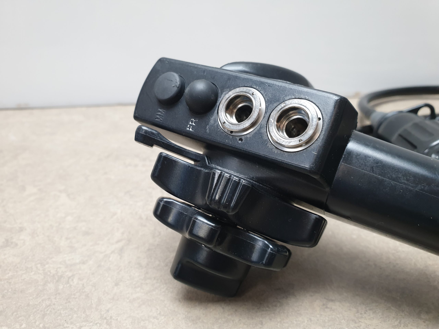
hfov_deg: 67.3
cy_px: 164
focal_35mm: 26
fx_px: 330
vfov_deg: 53.1
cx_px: 220
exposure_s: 1/50
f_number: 2.4
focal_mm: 4.3
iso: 160
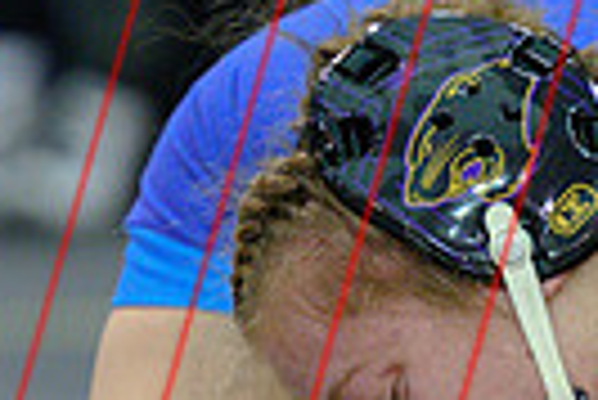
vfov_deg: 2.1
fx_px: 11025
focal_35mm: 663
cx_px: 604
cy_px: 666
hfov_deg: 3.1
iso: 3600
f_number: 2.8
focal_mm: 135
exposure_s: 1/640
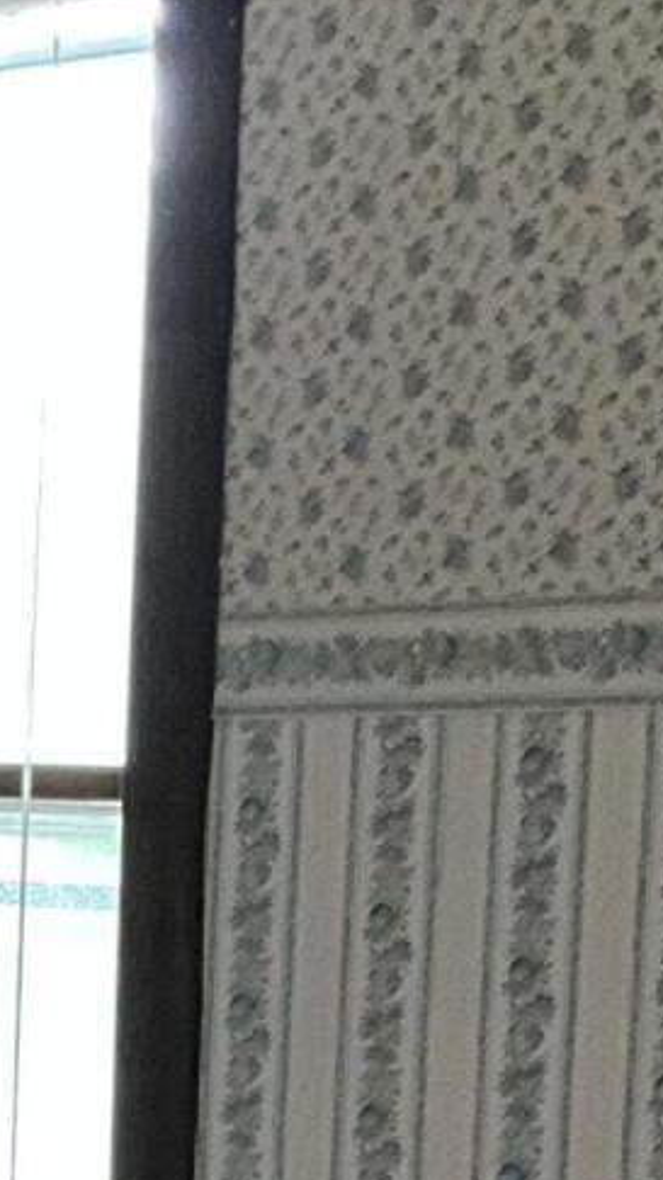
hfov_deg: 8.7
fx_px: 4067
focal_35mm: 130
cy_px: 1272
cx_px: -724
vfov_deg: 16.1
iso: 125
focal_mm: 3
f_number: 1.8
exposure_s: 1/60
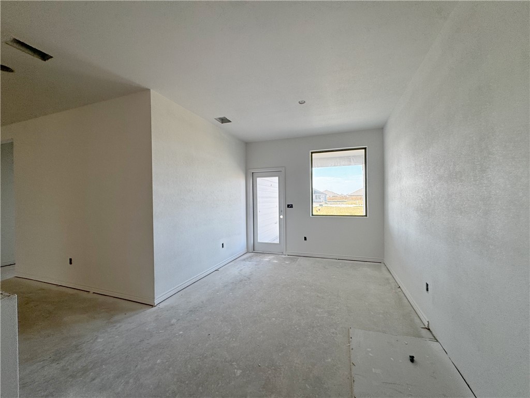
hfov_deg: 102.1
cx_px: 265
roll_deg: +2.2
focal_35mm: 14
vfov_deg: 85.7
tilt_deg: +1.6
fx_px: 214
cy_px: 199
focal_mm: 2.22
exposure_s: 1/99
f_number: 2.2
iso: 64
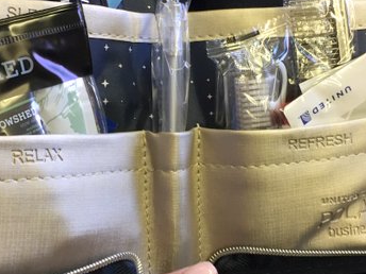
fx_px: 624
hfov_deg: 32.7
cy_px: 127
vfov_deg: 24.8
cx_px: 161
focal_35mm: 59
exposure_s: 1/30
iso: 64
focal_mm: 4.15
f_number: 2.2
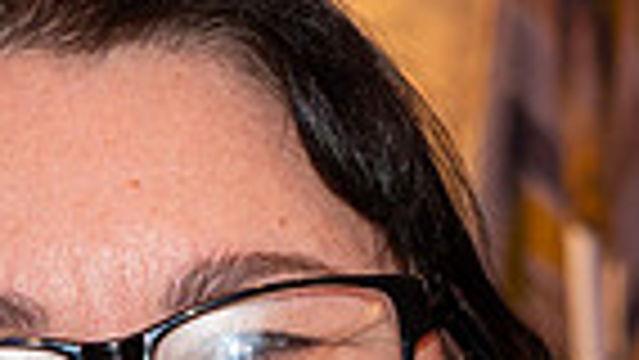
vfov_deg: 4.5
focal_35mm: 260
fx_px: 4407
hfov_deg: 8.2
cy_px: 920
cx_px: -170
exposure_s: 1/60
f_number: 2.8
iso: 200
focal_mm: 25
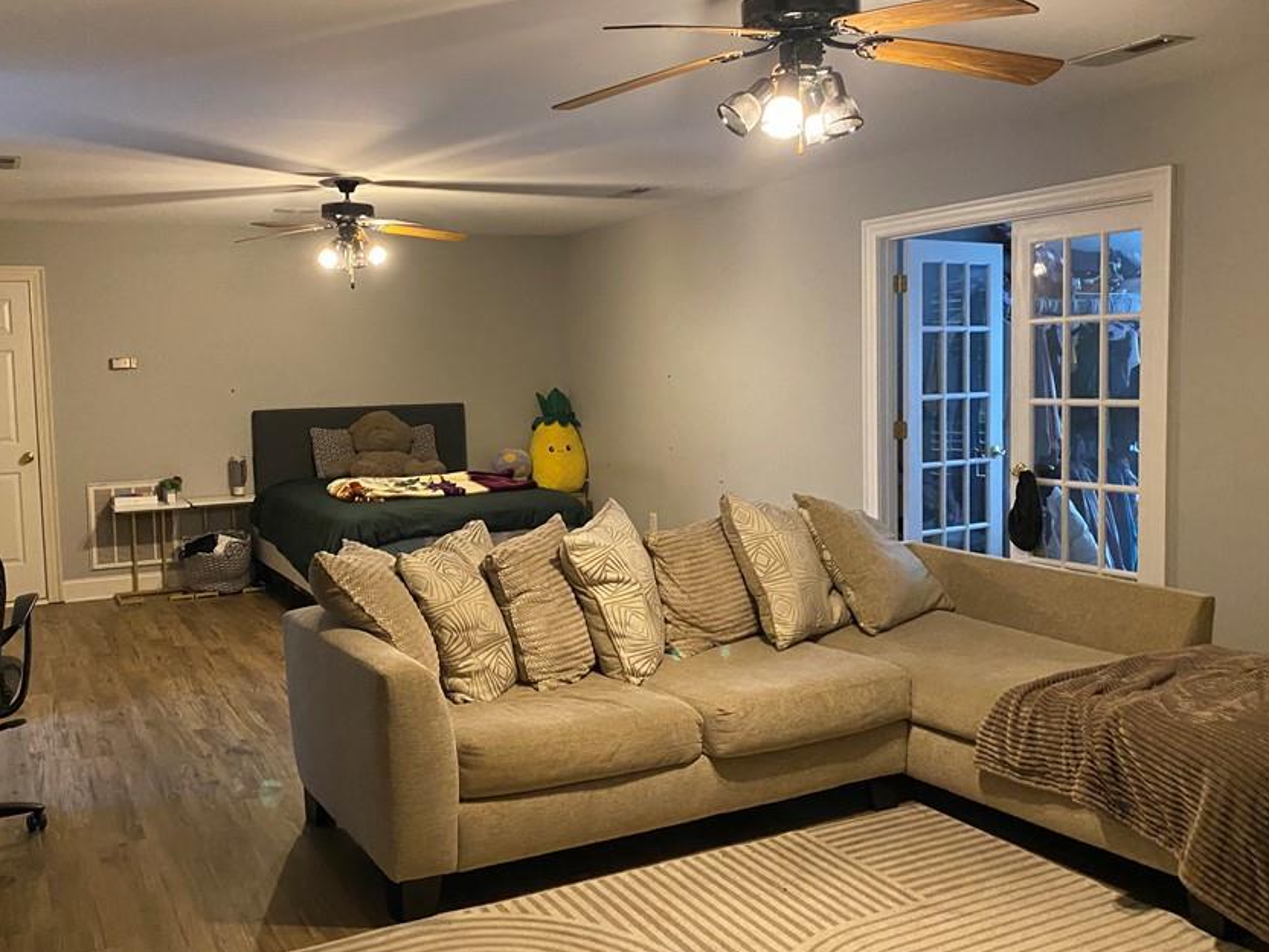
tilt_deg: -4.7
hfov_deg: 56.5
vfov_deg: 44.2
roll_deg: +1.2
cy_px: 461
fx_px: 1173
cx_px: 534
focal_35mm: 32
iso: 640
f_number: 1.8
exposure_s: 1/30
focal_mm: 4.25
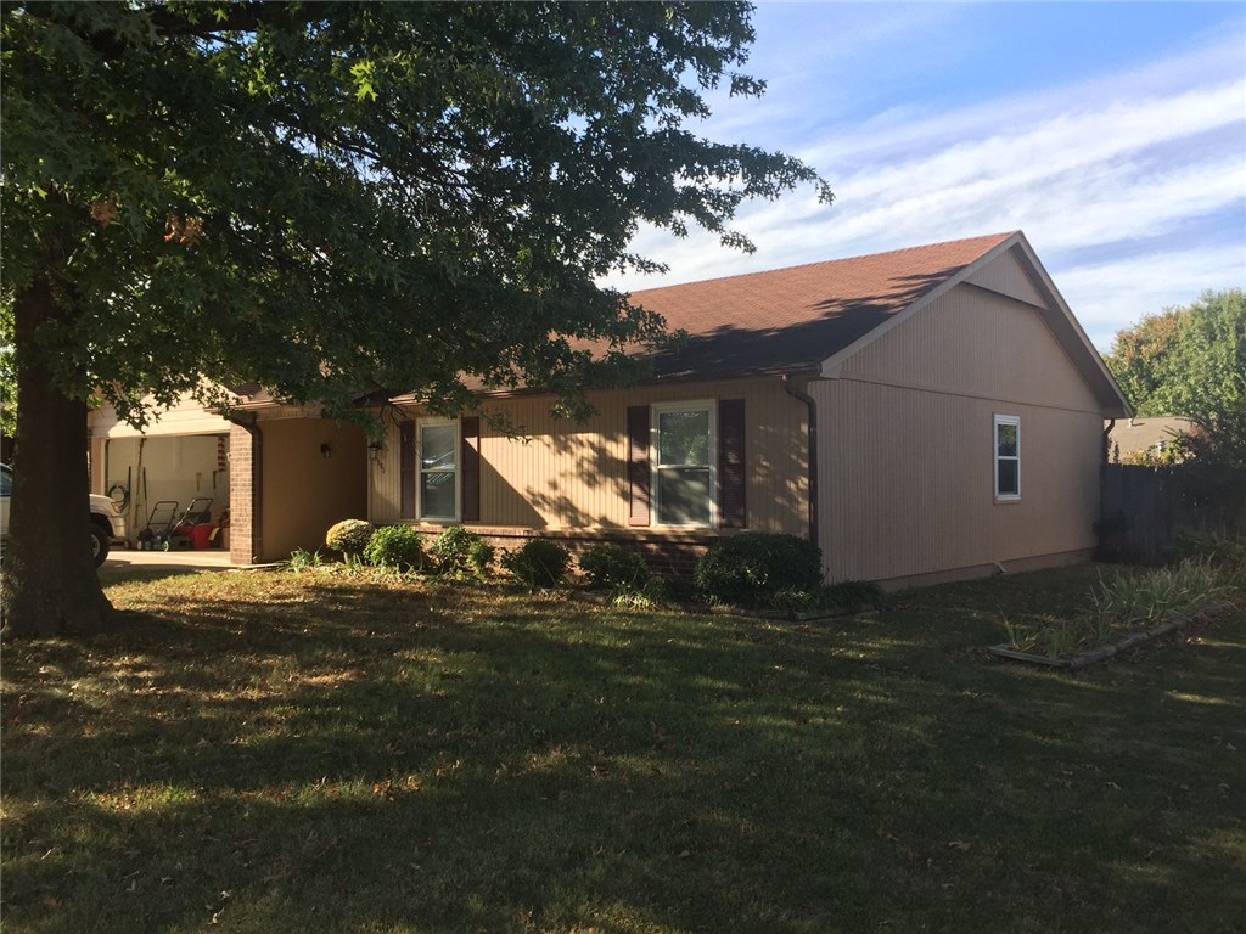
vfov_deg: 48.2
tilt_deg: +1.6
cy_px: 467
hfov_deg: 61.7
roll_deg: -0.2
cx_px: 623
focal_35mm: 29
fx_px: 1044
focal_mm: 4.15
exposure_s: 1/719
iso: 32
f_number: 2.2
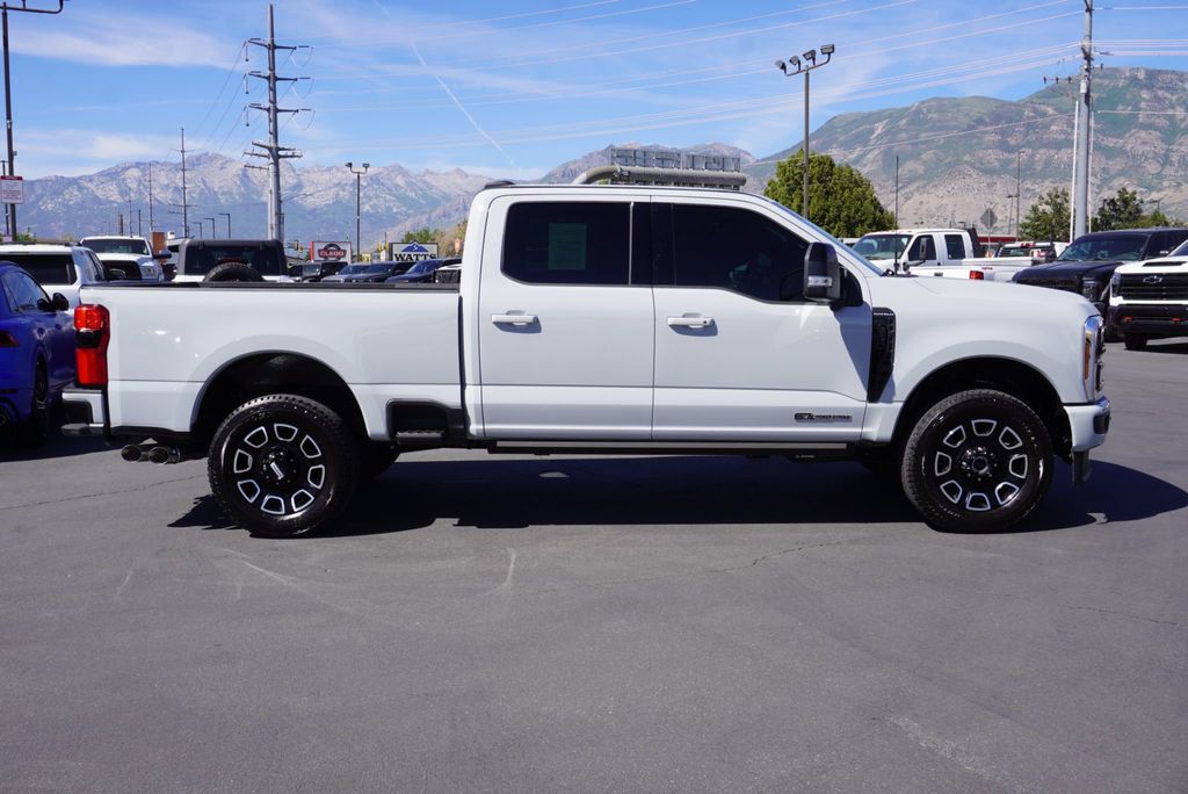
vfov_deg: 38.4
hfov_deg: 55.1
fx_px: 1139
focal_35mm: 34
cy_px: 397
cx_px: 594
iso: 100
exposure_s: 1/160
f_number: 10
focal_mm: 23
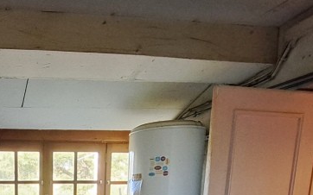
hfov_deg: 45.1
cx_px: 24
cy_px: 269
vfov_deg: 26.4
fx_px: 333
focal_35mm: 39
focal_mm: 1.74
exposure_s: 1/50
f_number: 2.2
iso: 160
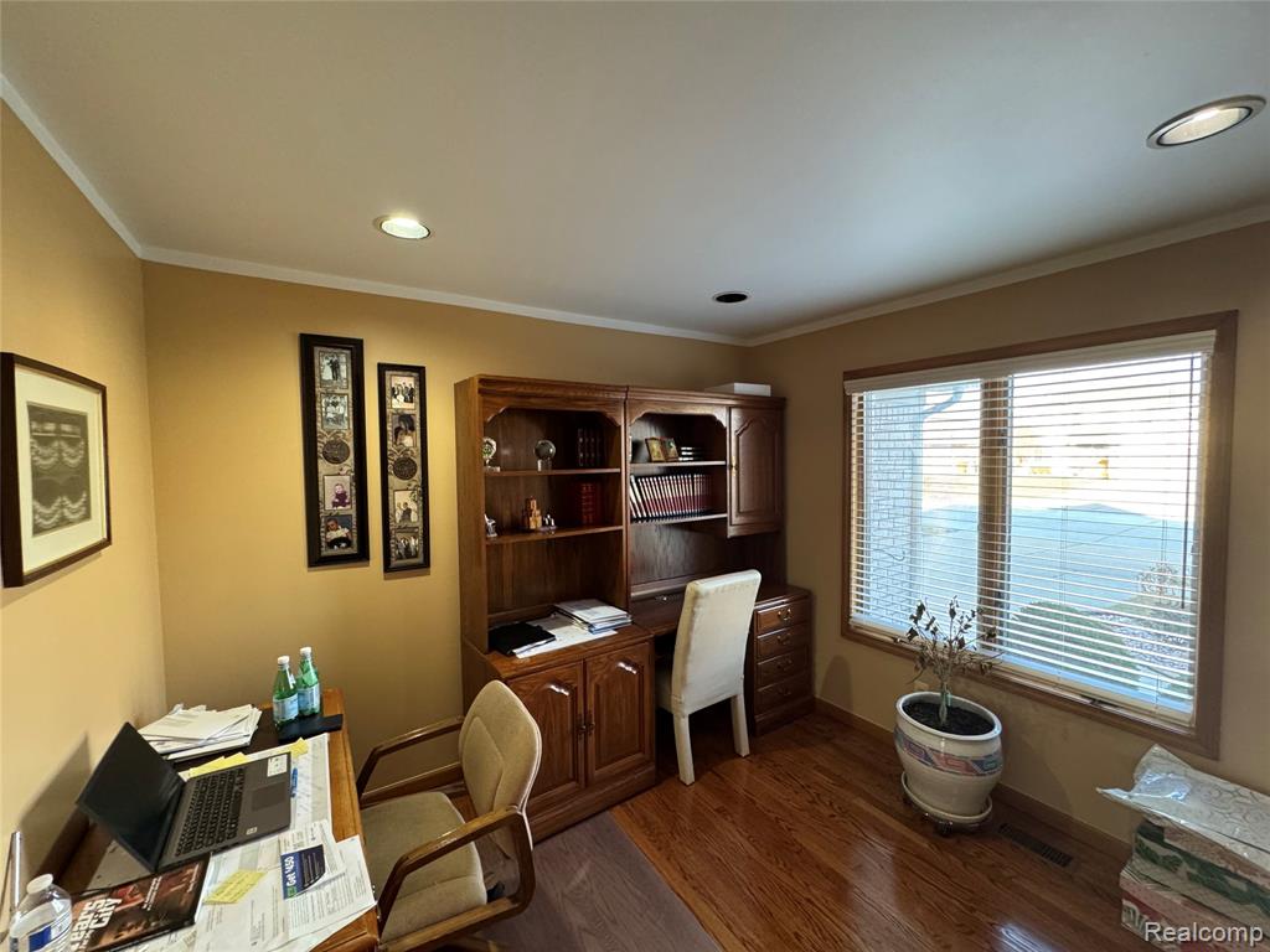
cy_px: 476
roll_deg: +0.3
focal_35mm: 14
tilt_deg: -3.4
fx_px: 514
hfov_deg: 102.1
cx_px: 635
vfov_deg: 85.7
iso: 400
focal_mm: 2.22
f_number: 2.2
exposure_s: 1/60
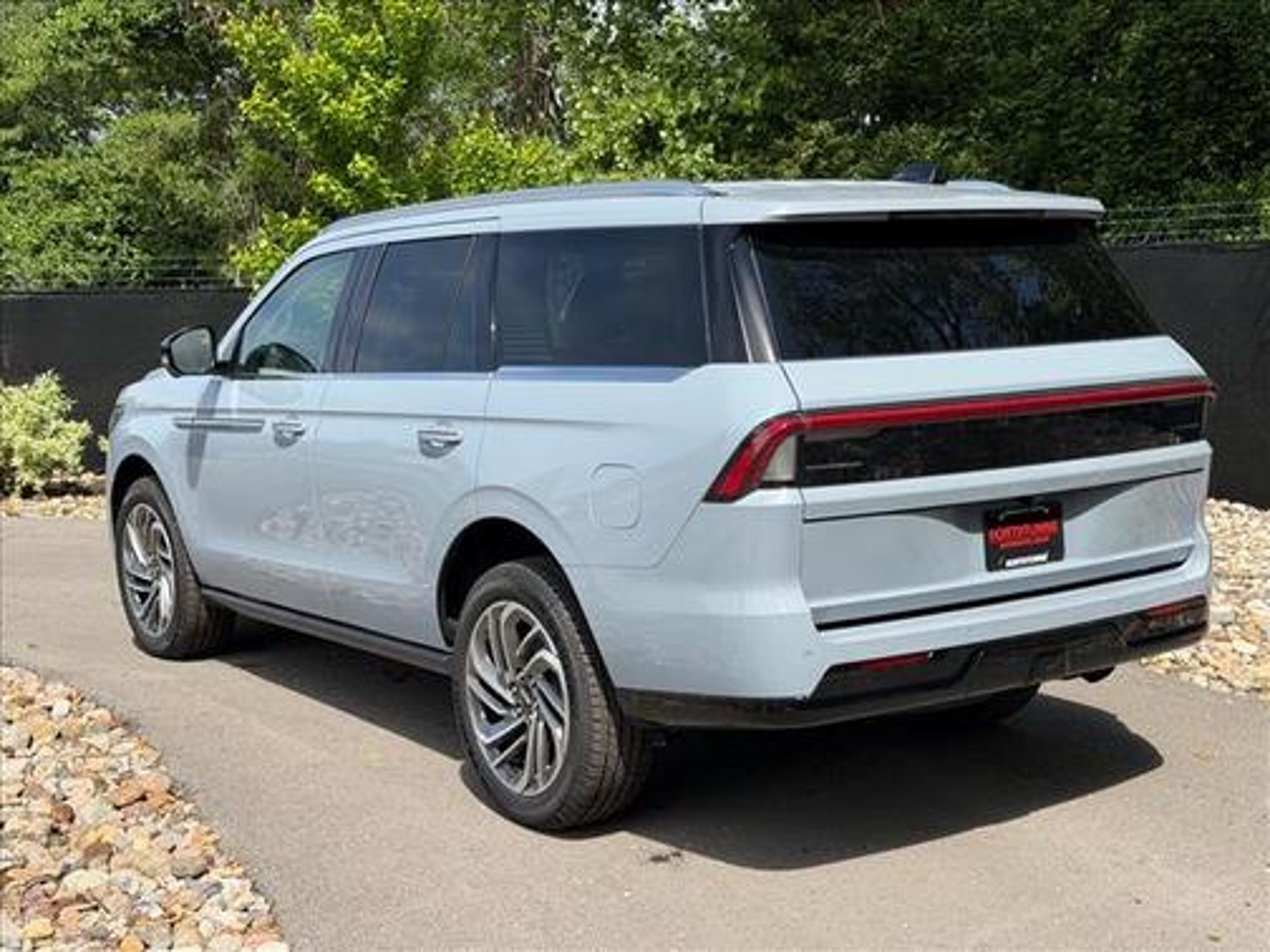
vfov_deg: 30.3
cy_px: 476
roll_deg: +2.2
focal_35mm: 48
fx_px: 1761
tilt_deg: -7.8
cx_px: 635
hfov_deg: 39.7
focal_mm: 6.76
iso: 64
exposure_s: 1/3378
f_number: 1.78
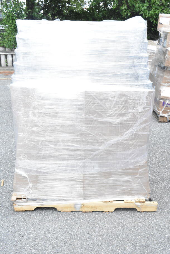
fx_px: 255
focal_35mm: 36
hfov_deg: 36.9
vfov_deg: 53.1
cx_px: 85
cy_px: 127
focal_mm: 24
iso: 1600
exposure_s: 1/500
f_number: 11
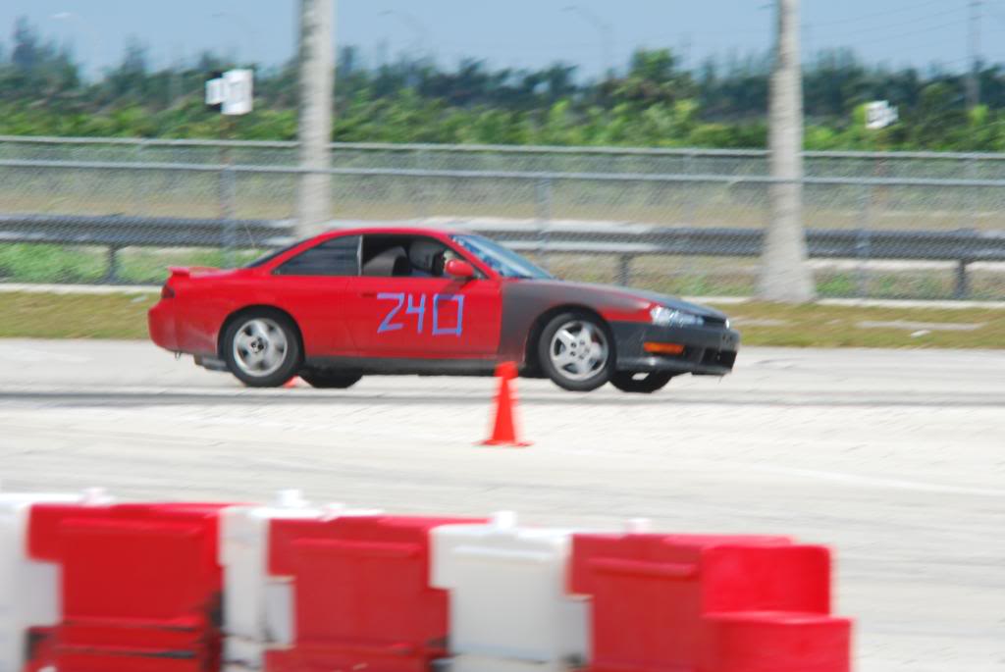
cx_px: 502
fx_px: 8383
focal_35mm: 300
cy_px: 336
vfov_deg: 4.6
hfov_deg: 6.9
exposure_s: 1/100
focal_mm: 200
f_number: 11
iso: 200
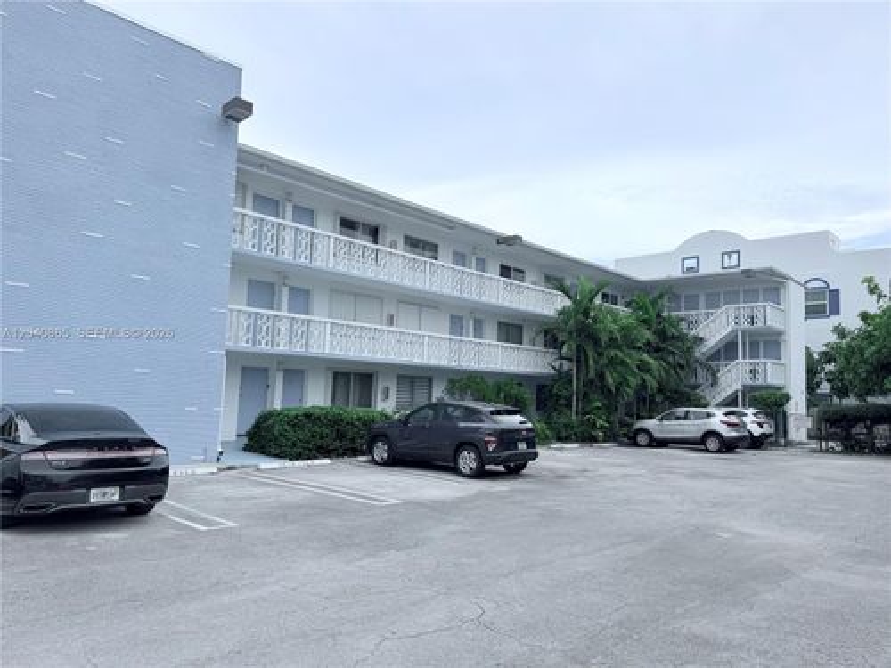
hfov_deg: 71.6
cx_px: 446
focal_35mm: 24
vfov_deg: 56.8
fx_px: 618
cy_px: 334
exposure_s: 1/2907
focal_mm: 6.76
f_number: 1.78
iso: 80
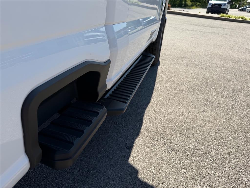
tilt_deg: -29.1
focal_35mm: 24
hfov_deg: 71.6
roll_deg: +1.8
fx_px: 173
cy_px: 94
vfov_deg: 56.8
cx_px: 125
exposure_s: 1/3145
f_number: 1.78
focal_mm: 6.76
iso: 80
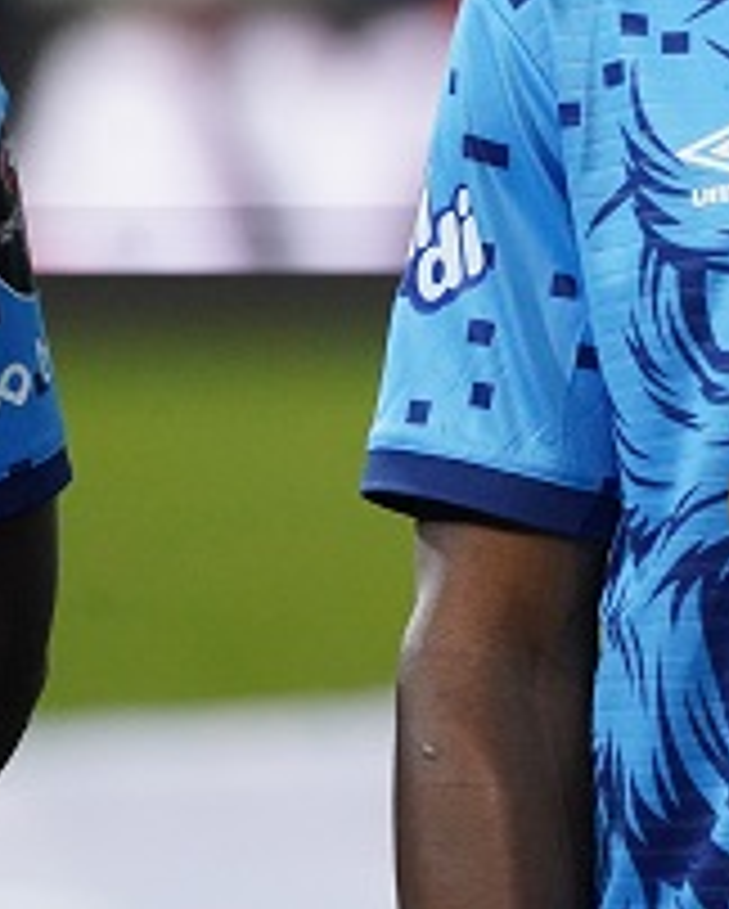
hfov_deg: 1.4
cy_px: 14
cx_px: 666
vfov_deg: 1.7
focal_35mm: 1113
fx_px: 29972
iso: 10000
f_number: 5.6
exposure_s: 1/2000
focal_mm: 400
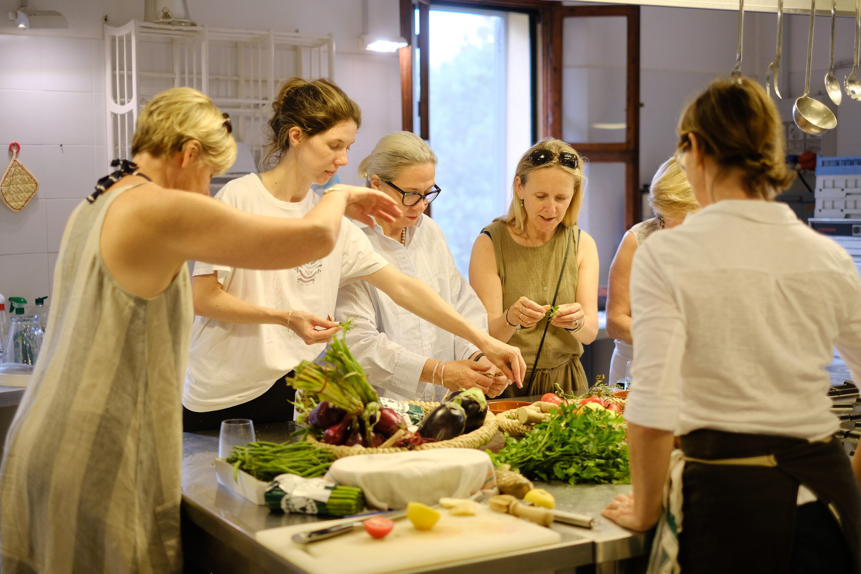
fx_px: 1268
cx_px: 430
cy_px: 287
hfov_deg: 37.5
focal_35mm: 53
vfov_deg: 25.5
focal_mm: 35
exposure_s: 1/125
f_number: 1.8
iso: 400
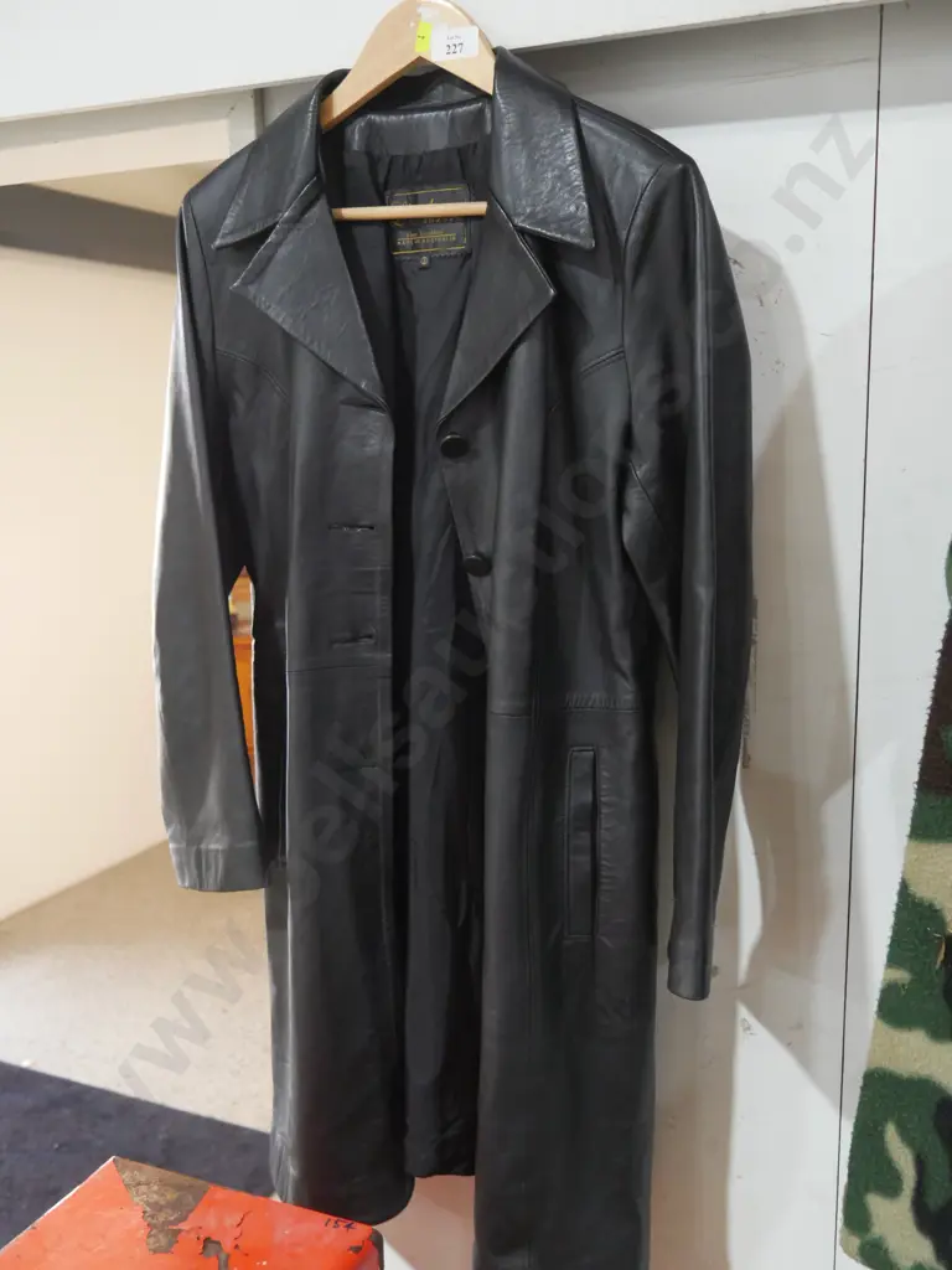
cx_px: 476
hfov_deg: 44.2
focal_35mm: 32
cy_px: 635
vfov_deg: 56.8
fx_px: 1173
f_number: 3.6
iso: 1600
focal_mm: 16
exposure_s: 1/60
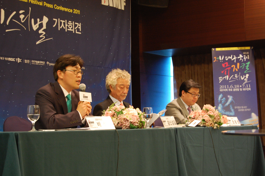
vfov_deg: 18.1
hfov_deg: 27.0
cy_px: 88
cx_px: 132
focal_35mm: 75
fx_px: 552
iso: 900
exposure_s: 1/8
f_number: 5.6
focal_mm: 50
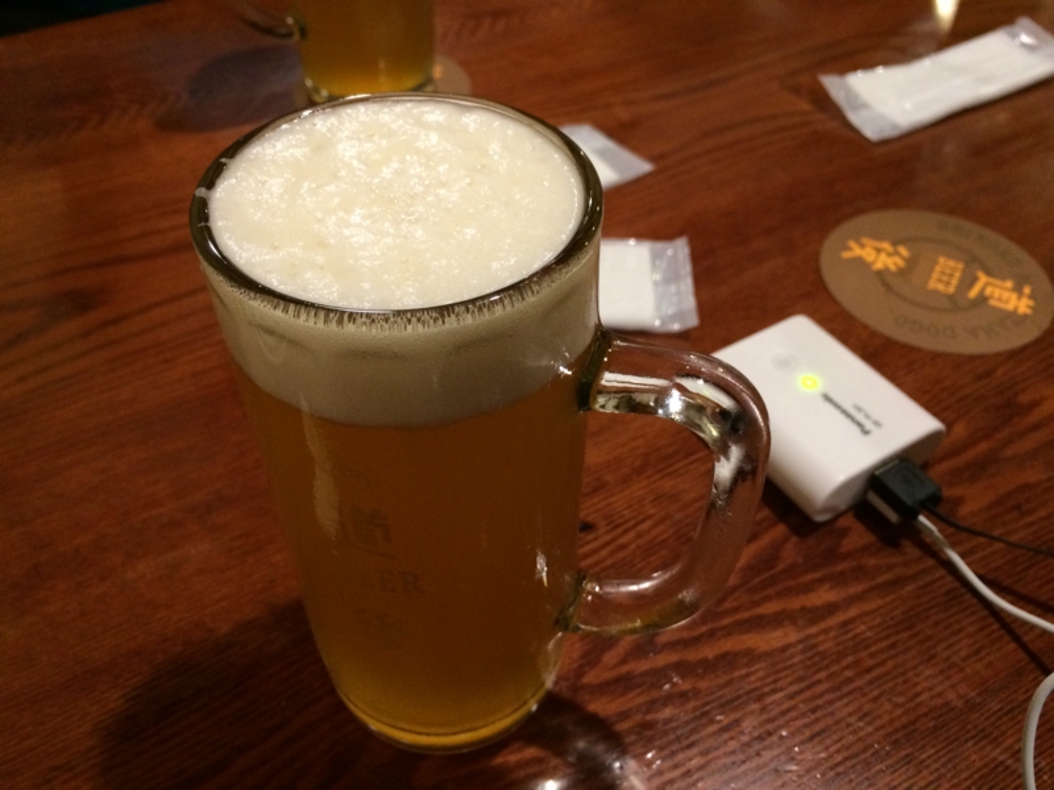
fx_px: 913
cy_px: 395
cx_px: 527
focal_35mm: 30
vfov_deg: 46.8
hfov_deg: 60.0
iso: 250
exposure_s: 1/30
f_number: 2.2
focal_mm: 4.12
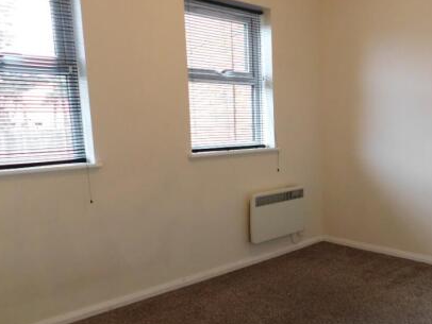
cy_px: 211
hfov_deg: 55.3
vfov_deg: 42.5
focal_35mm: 33
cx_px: 230
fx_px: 412
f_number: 3
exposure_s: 1/30
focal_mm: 4
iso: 280
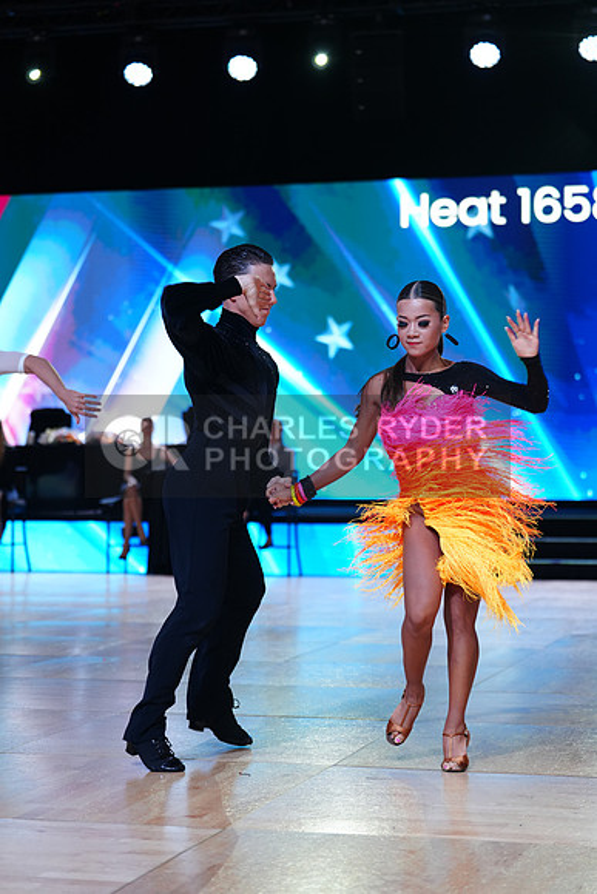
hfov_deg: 18.0
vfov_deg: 26.6
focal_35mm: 76
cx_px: 298
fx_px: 1889
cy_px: 447
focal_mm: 76
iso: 640
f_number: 2.8
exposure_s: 1/500
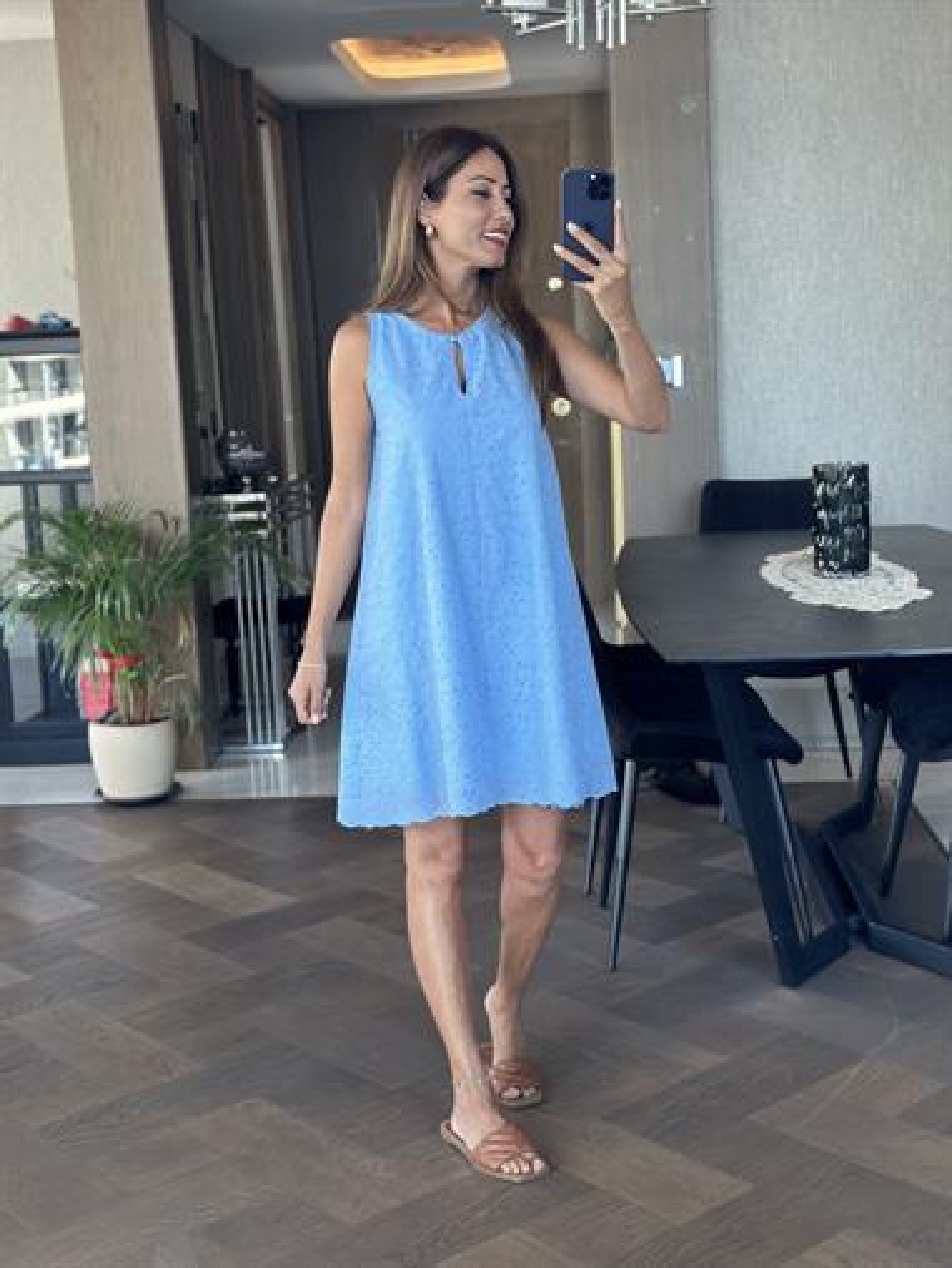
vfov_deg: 39.6
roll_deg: +2.8
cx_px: 476
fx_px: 1759
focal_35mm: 48
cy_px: 634
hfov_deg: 30.3
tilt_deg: -18.0
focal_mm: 6.86
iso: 125
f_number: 1.78
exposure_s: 1/77
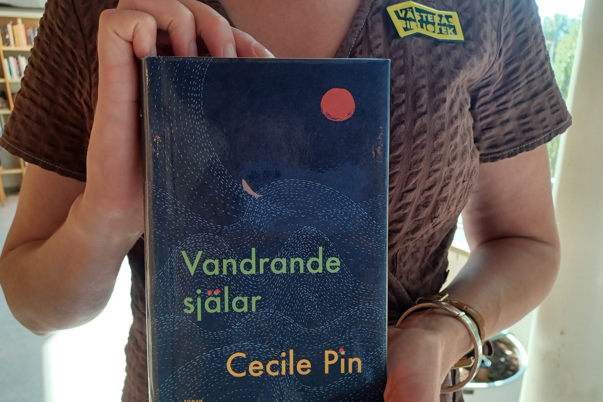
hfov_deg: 67.4
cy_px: 218
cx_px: 291
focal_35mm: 27
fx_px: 452
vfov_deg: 47.9
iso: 80
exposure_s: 1/50
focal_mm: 4.6
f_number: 1.8
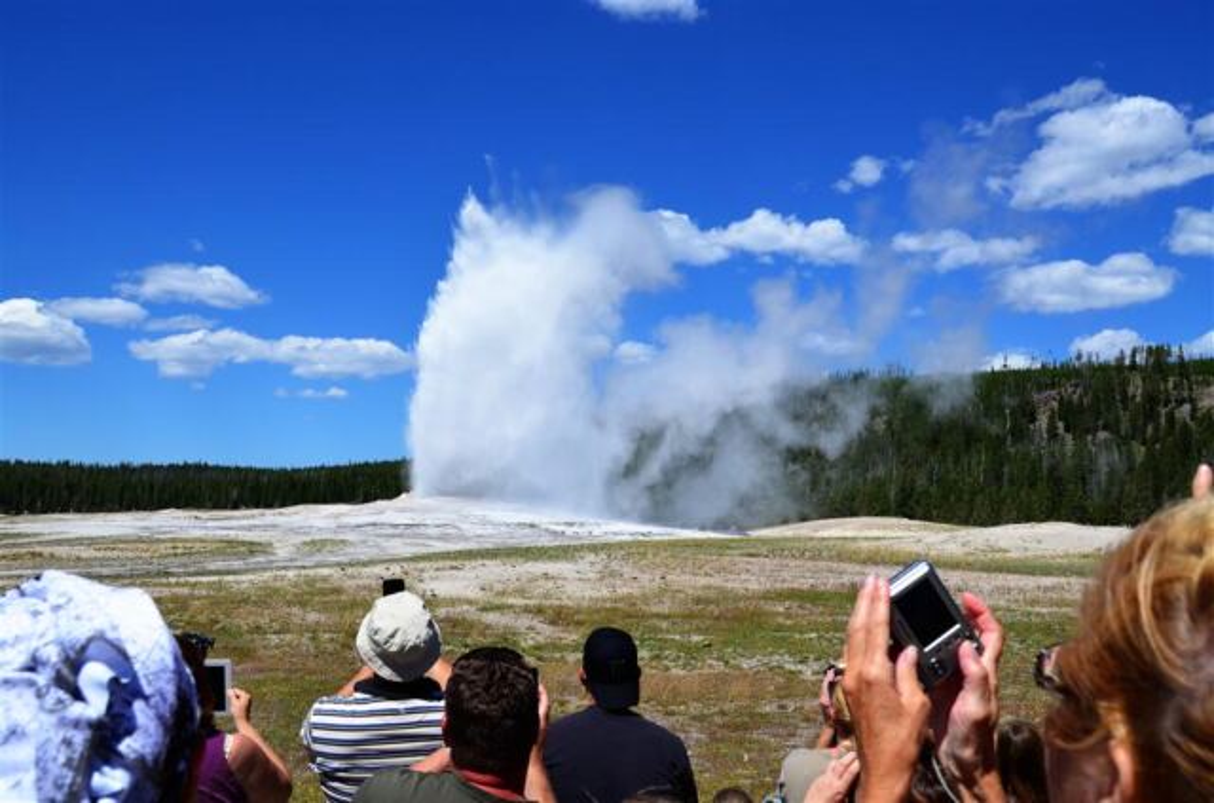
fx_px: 1110
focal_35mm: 33
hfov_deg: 57.4
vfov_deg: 39.7
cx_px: 607
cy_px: 402
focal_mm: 22
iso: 200
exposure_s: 1/500
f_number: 11
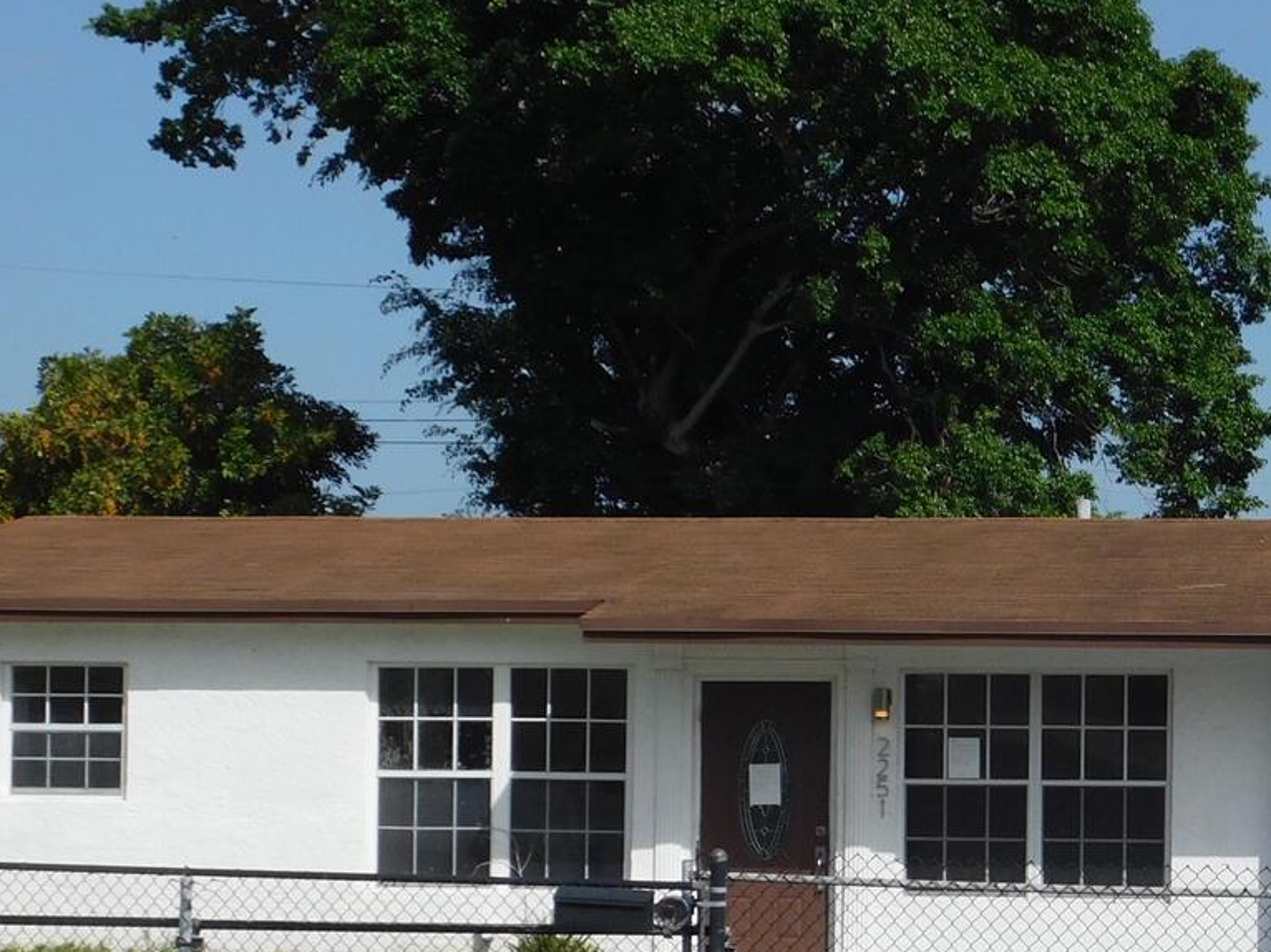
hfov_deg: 20.7
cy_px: 801
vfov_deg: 15.6
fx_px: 3450
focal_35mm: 94
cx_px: 909
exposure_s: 1/500
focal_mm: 8
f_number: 7.4
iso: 125
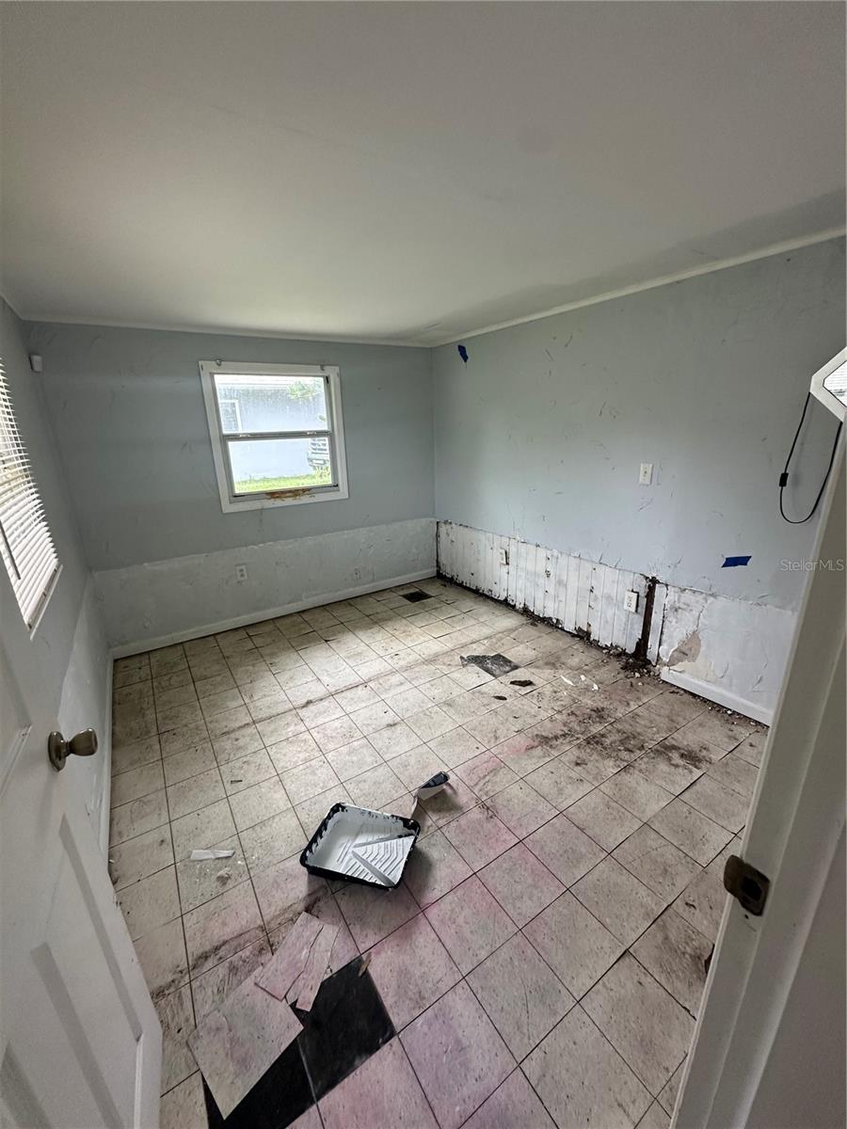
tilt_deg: -18.1
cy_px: 564
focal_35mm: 14
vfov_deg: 102.1
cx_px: 424
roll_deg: +1.2
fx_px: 457
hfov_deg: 85.7
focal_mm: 2.22
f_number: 2.2
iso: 160
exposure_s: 1/99
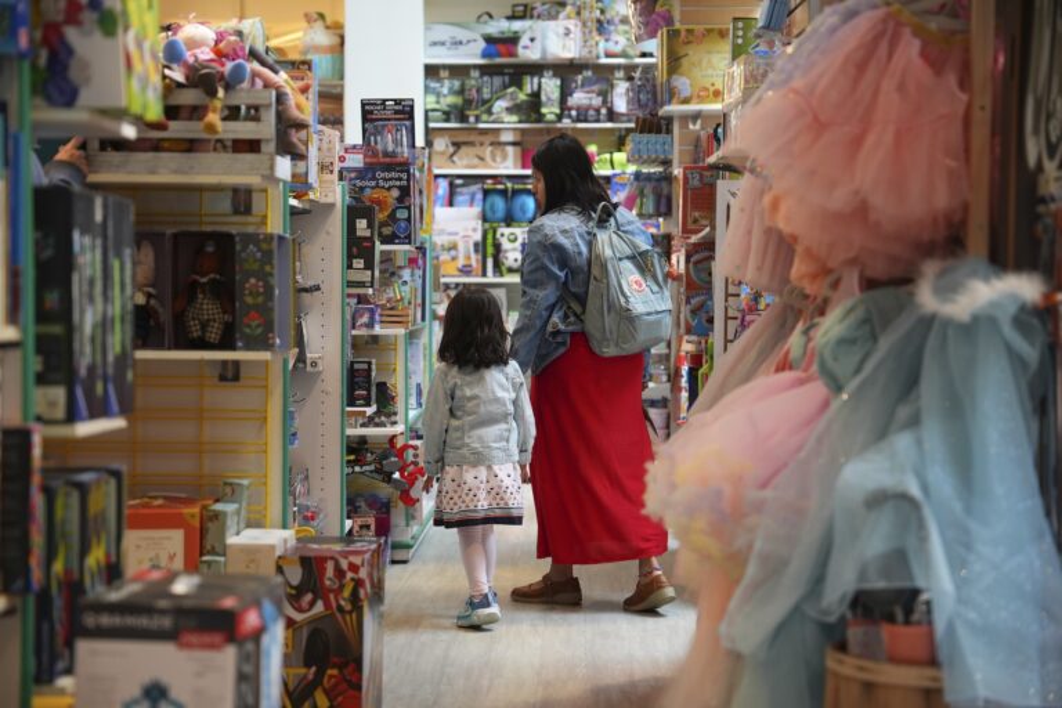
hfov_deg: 28.8
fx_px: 2065
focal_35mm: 70
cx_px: 531
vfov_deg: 19.5
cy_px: 354
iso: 1000
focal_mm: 70
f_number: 2.8
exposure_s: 1/320
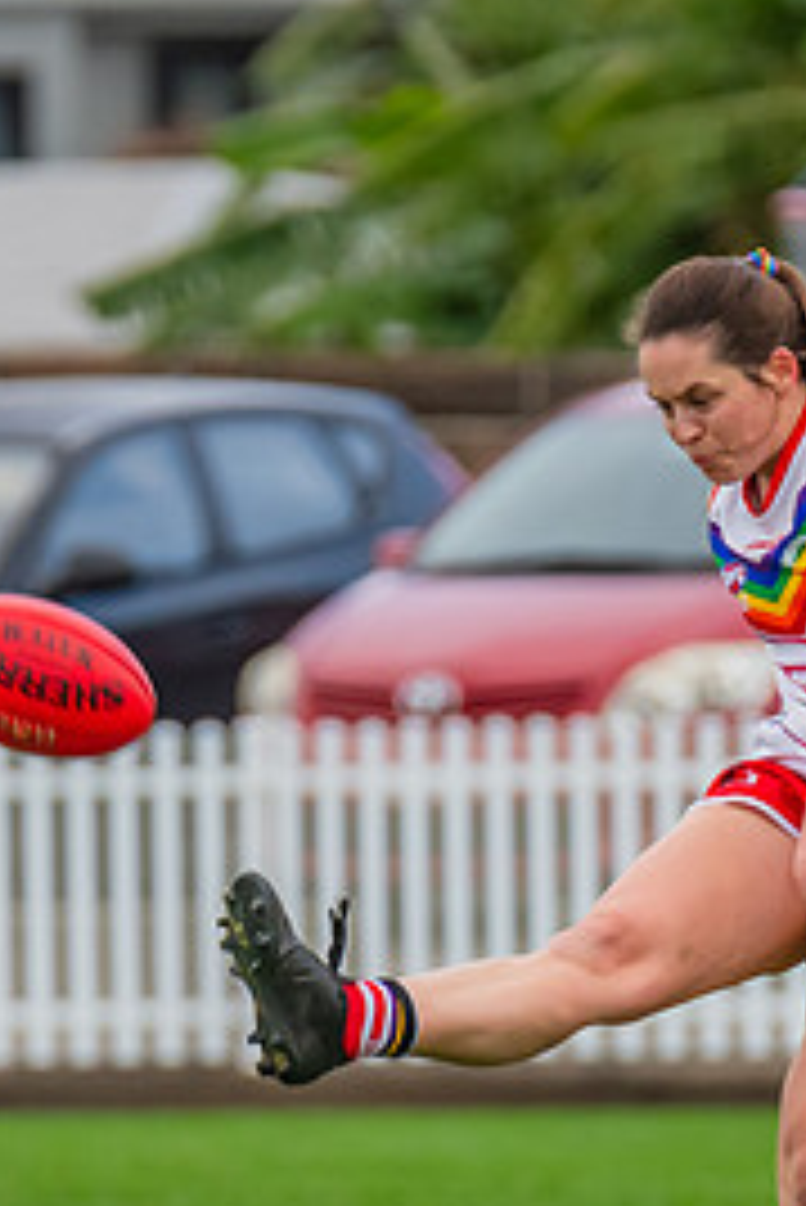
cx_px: 564
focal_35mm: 1208
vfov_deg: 1.7
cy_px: 1055
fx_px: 40513
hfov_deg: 1.1
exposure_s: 1/1000
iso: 800
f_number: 5.6
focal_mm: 330
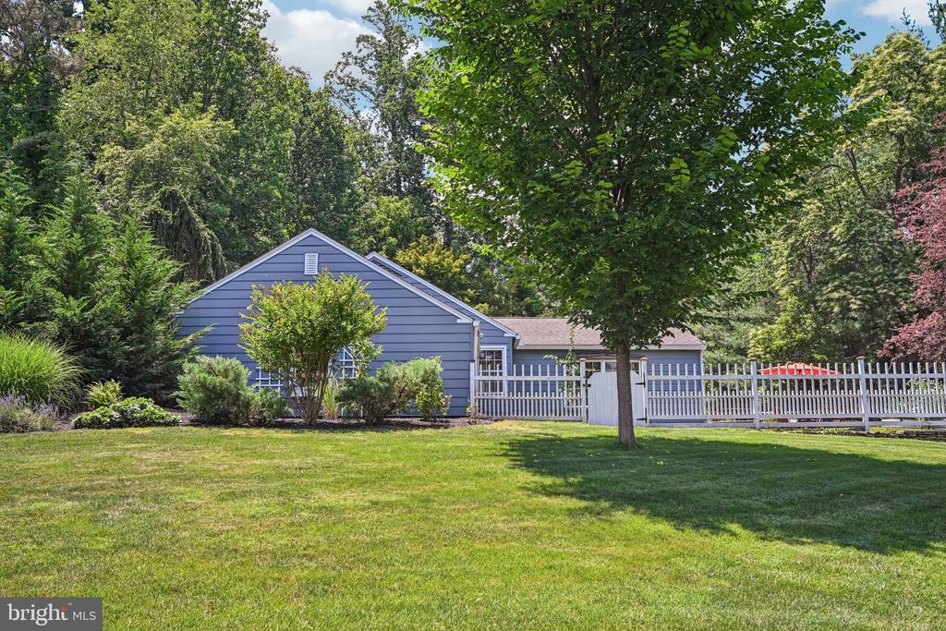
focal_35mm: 30
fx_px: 788
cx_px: 473
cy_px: 316
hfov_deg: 61.9
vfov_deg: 43.6
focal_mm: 30
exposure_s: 1/500
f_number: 8
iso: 800
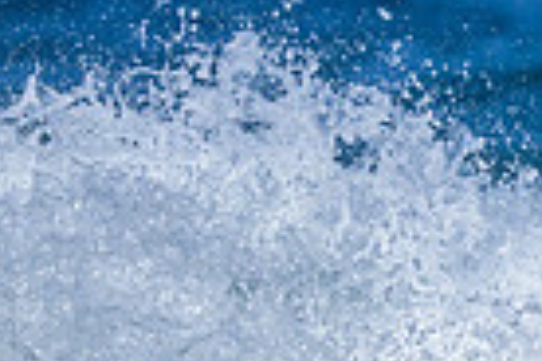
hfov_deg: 0.4
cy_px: 1041
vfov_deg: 0.3
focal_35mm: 4632
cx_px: 712
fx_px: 69732
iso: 220
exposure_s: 1/2000
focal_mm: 800
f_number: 6.3
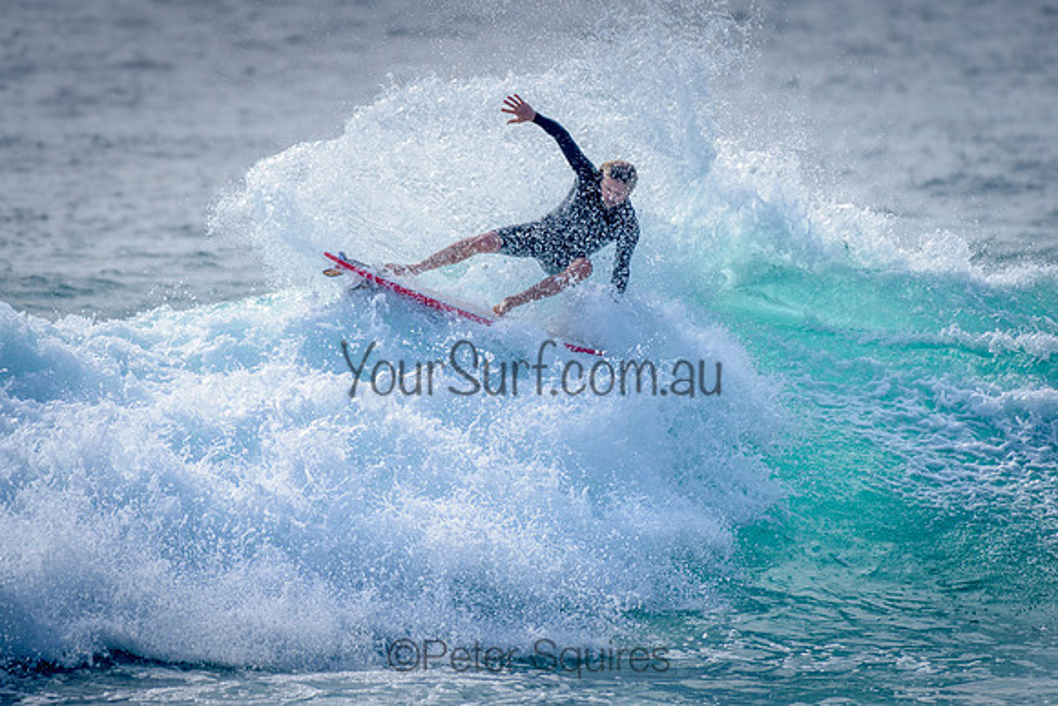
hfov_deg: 3.4
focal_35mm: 613
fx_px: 18018
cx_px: 409
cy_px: 287
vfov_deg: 2.2
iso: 140
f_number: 5.6
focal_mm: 500
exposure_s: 1/2000
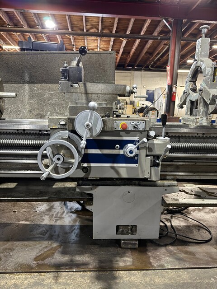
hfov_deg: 56.8
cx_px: 108
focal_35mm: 24
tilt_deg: -11.5
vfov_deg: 71.6
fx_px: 201
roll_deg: -2.2
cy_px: 144
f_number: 1.78
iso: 320
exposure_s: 1/60
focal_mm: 6.76
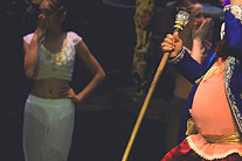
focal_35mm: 839
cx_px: 191
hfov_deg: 2.5
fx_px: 5640
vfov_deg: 1.6
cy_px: 177
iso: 560
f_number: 2.8
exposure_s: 1/500
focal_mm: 200
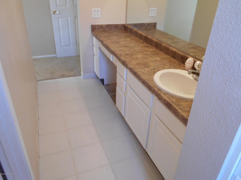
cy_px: 90
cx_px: 120
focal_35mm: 26
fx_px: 181
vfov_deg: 53.1
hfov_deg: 67.3
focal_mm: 4.6
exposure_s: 1/30
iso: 125
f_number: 3.2
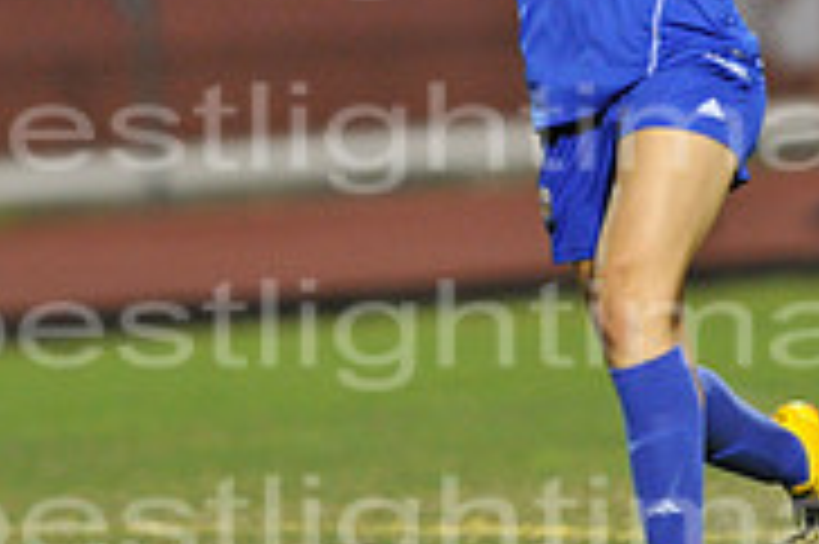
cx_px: 508
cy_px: 40
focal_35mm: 955
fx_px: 21706
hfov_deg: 2.2
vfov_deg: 1.4
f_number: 3.2
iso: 5000
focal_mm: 300
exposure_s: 1/400
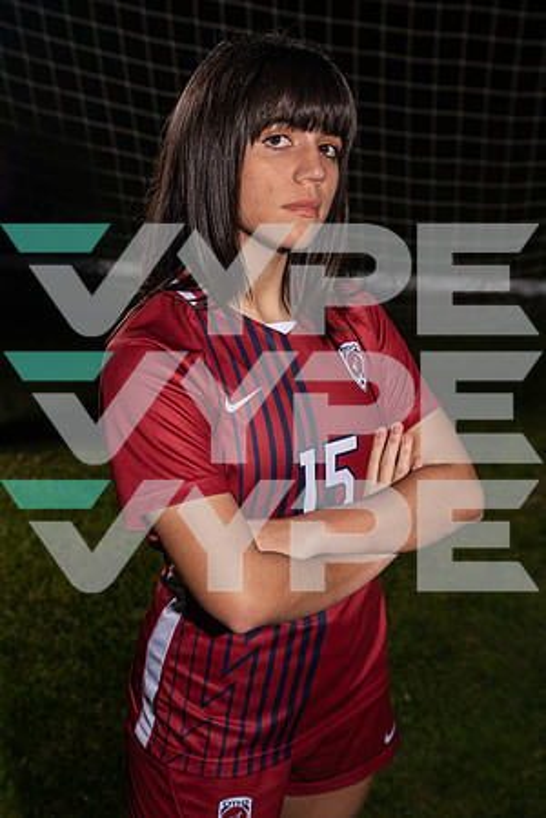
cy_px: 409
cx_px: 273
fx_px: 1388
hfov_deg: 22.3
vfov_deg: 32.9
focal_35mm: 61
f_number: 5.6
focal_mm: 61
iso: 100
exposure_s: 1/250
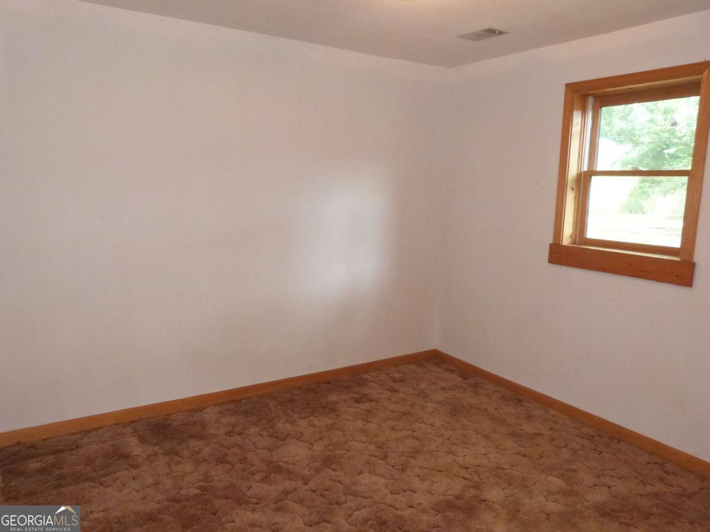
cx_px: 355
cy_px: 266
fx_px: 513
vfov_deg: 54.9
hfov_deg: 69.4
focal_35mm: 25
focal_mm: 4.5
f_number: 2.8
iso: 400
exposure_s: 1/60
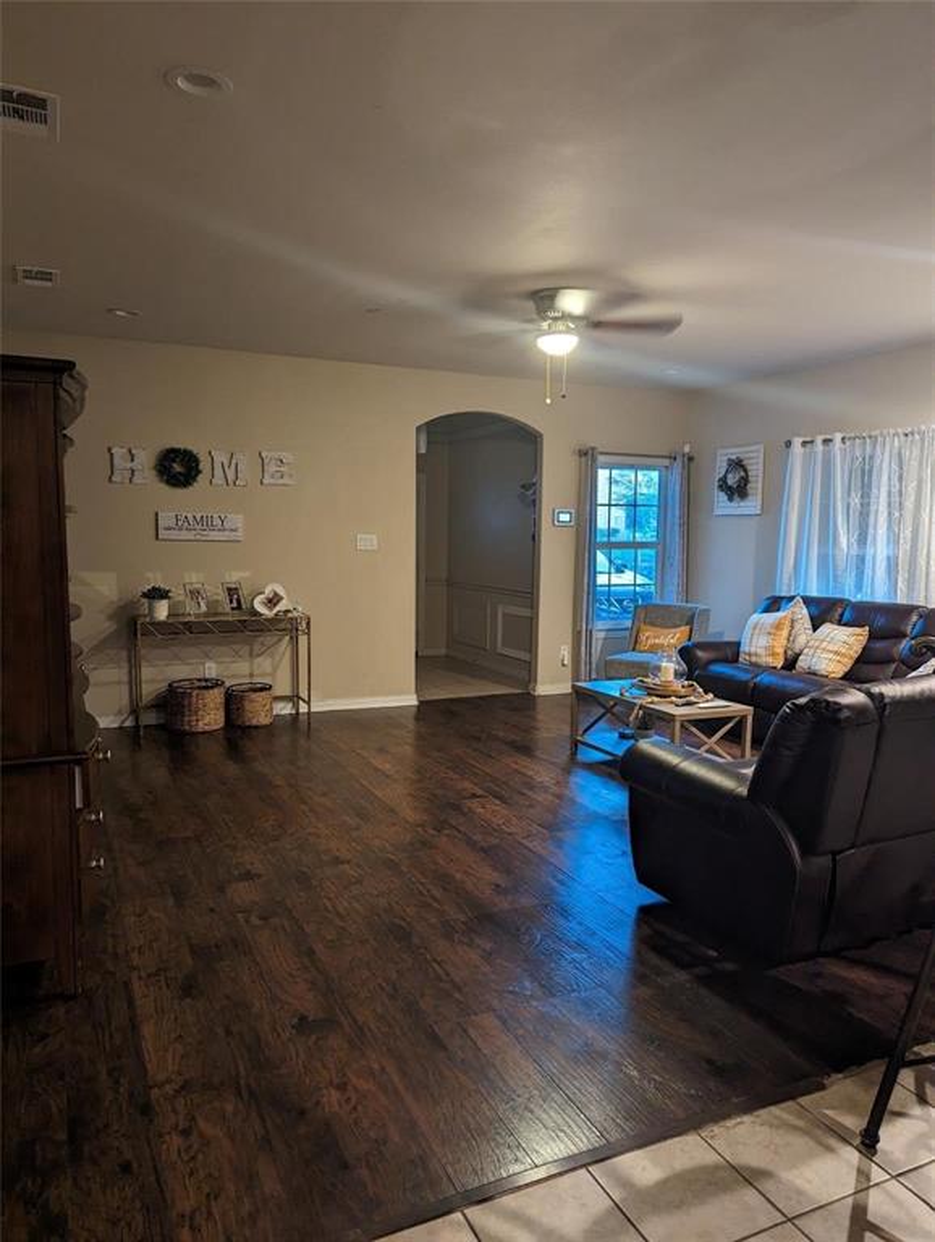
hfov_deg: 56.9
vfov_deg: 71.5
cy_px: 621
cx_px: 468
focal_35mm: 24
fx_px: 862
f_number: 1.85
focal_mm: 6.81
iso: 346
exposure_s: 1/24
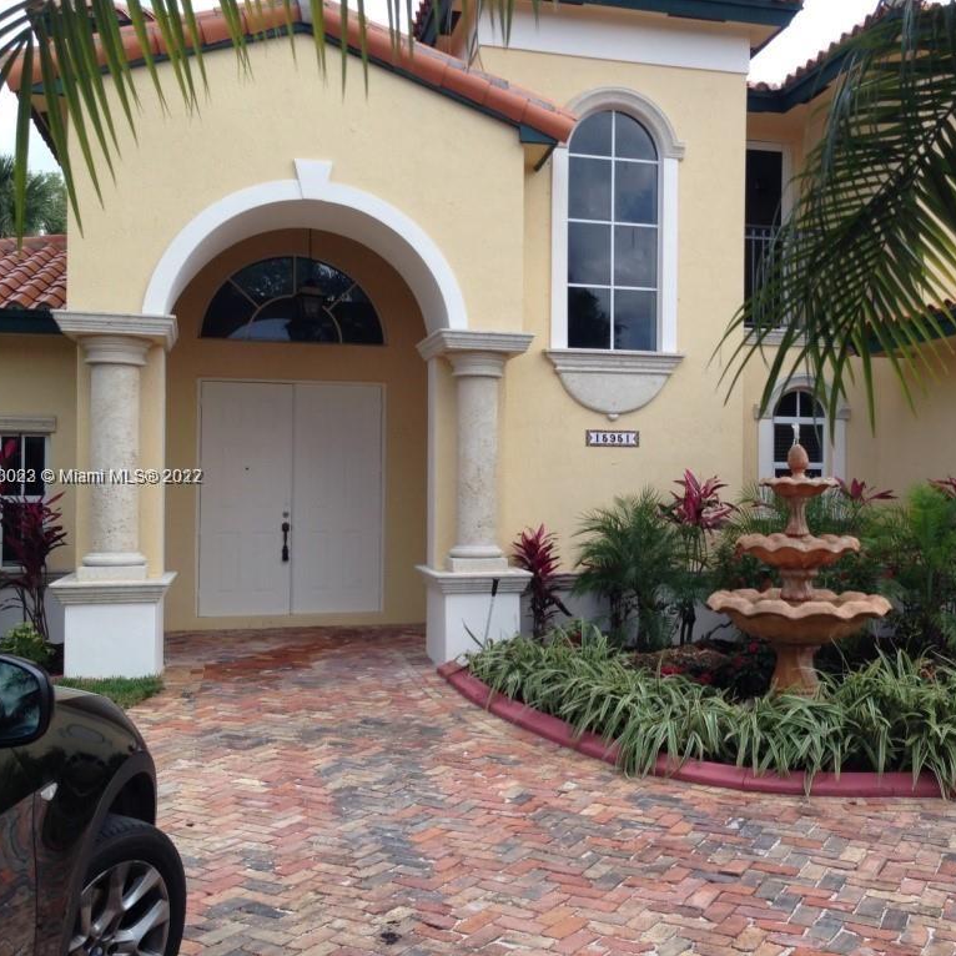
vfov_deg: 42.8
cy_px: 478
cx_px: 582
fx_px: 1219
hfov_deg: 42.6
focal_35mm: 39
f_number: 2.4
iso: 50
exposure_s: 1/516
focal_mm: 4.12
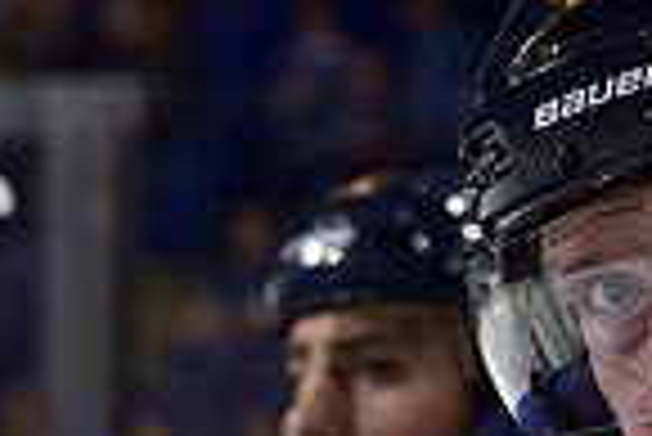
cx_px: 324
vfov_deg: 3.4
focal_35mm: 399
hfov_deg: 5.2
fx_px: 7233
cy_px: 611
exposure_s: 1/400
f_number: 5.6
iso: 200
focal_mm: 100
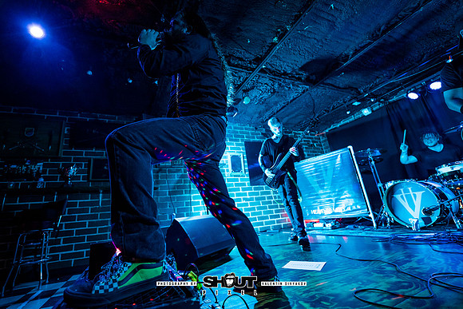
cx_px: 217
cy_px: 145
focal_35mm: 15
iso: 1250
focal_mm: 14
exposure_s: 1/200
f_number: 2.8
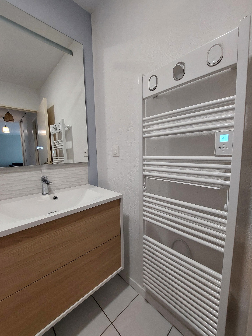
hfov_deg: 89.9
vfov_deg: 106.2
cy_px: 168
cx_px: 126
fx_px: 126
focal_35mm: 13
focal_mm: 1.74
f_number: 2.2
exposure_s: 1/50
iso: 160
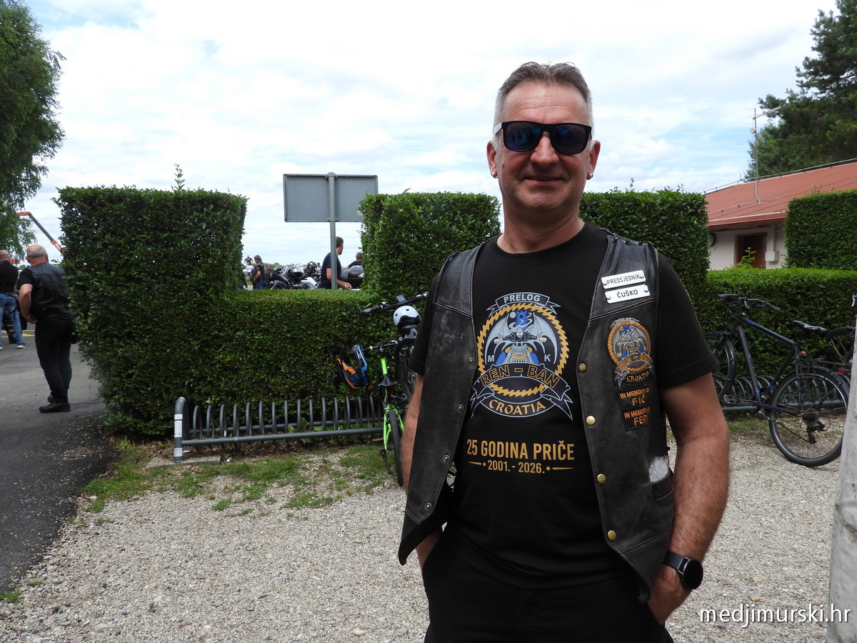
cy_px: 322
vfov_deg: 56.8
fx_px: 594
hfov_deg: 71.6
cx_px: 428
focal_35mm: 24
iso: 100
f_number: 2.8
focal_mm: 4.3
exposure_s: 1/1000
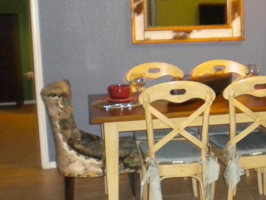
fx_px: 523
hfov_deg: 28.1
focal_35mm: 68
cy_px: 87
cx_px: 200
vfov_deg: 21.6
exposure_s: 1/30
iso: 409
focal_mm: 6.3
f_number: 3.1
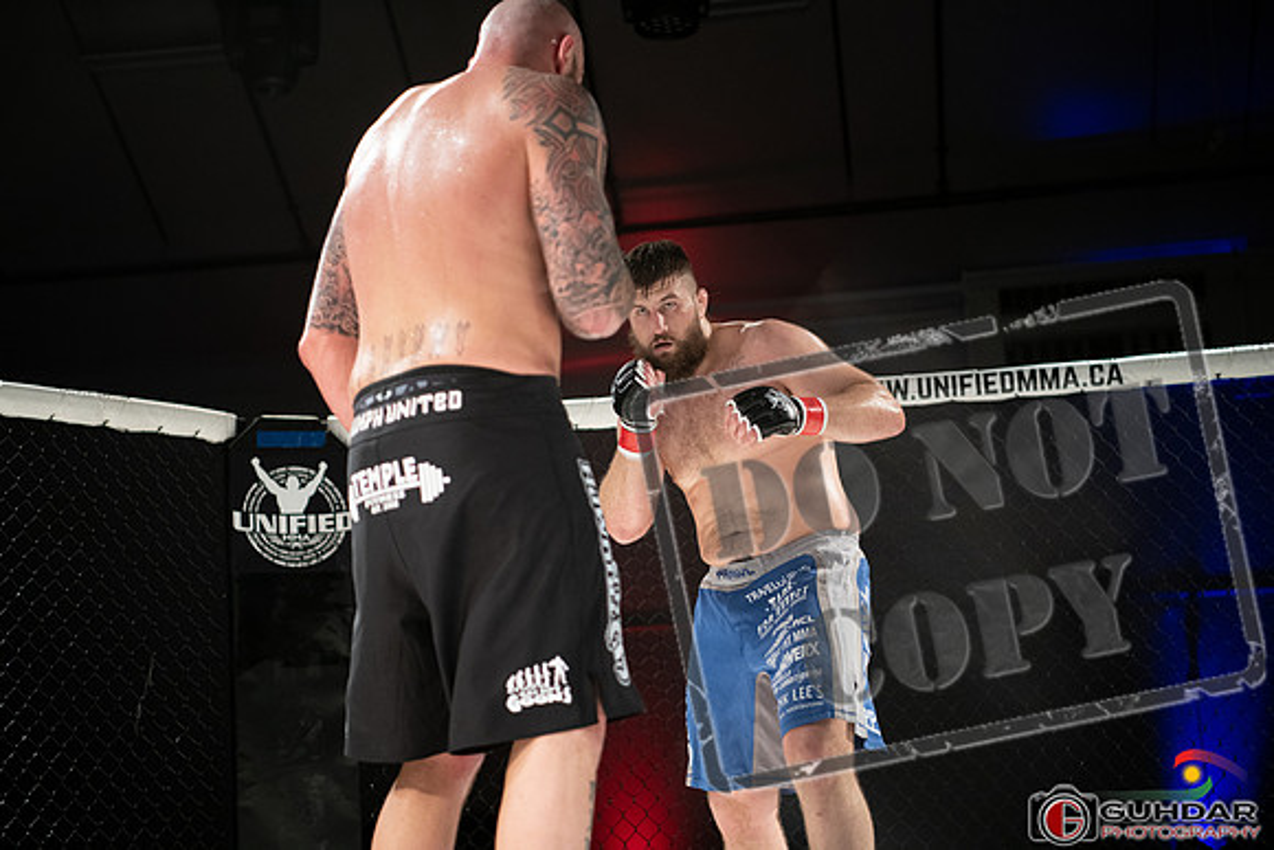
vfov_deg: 19.5
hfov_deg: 28.8
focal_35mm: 70
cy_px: 425
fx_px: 2478
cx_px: 637
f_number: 2.8
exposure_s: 1/1000
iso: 1600
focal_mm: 70
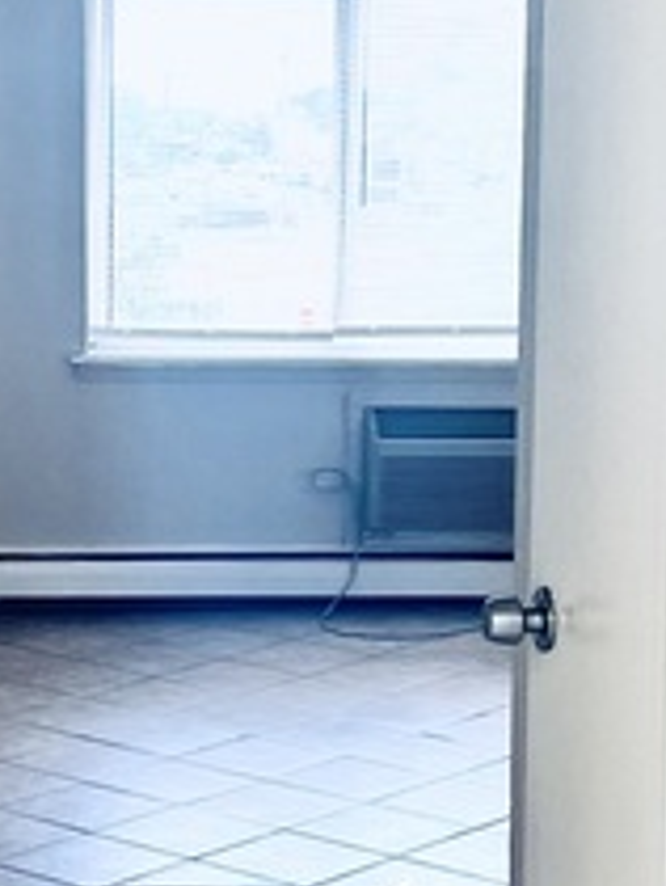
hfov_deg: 14.9
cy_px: 460
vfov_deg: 19.8
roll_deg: -0.2
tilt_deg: -4.9
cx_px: 215
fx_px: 2534
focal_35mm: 99
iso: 100
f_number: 1.5
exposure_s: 1/120
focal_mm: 5.7
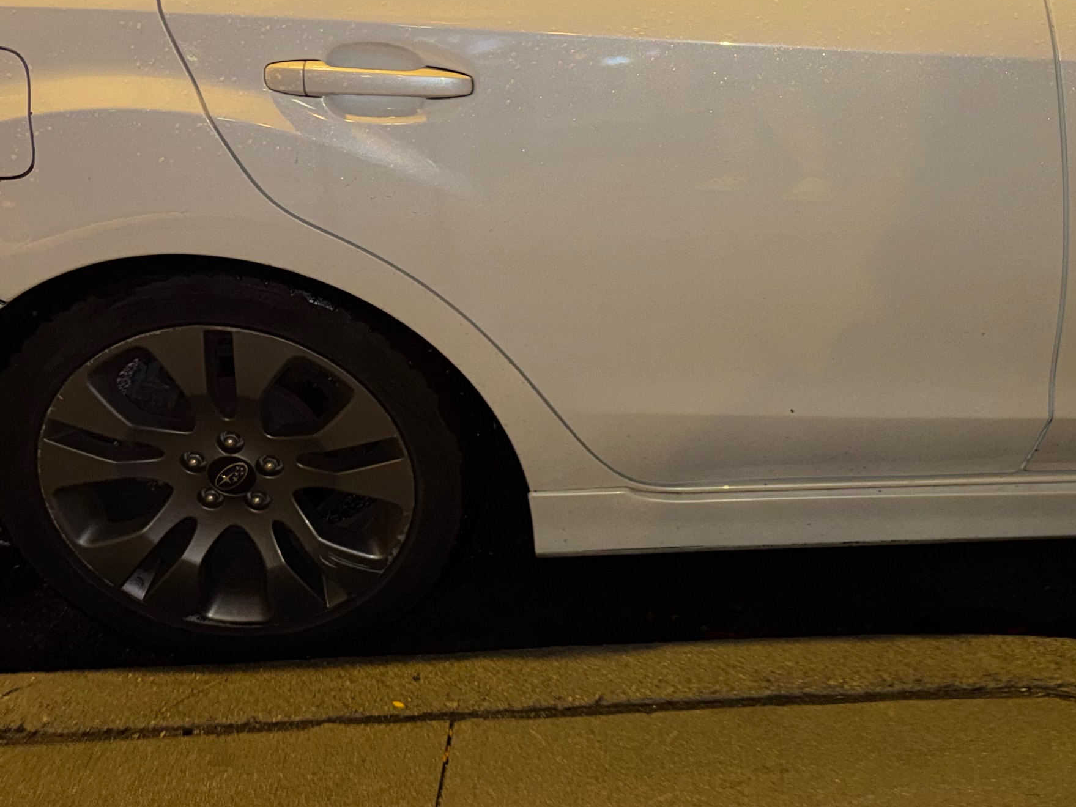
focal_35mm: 55
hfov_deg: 33.9
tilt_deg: -29.0
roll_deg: +0.2
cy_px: 348
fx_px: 1710
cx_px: 861
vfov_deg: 26.5
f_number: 1.78
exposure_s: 1/4
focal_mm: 6.76
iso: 100
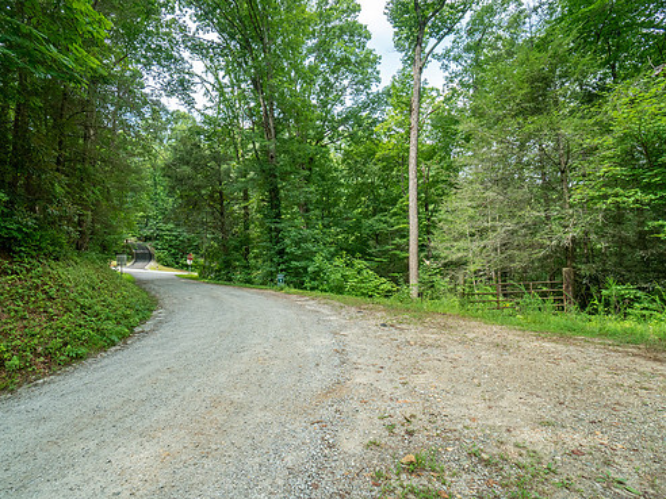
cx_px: 294
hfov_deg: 90.6
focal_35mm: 17
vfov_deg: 74.7
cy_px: 248
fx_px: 327
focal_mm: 10
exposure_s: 1/640
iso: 800
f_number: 6.3
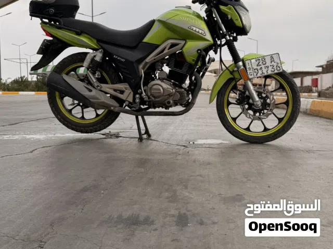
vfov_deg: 56.8
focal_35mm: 24
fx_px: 231
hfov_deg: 71.6
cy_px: 124
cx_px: 166
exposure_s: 1/2370
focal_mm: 6.76
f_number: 1.78
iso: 80
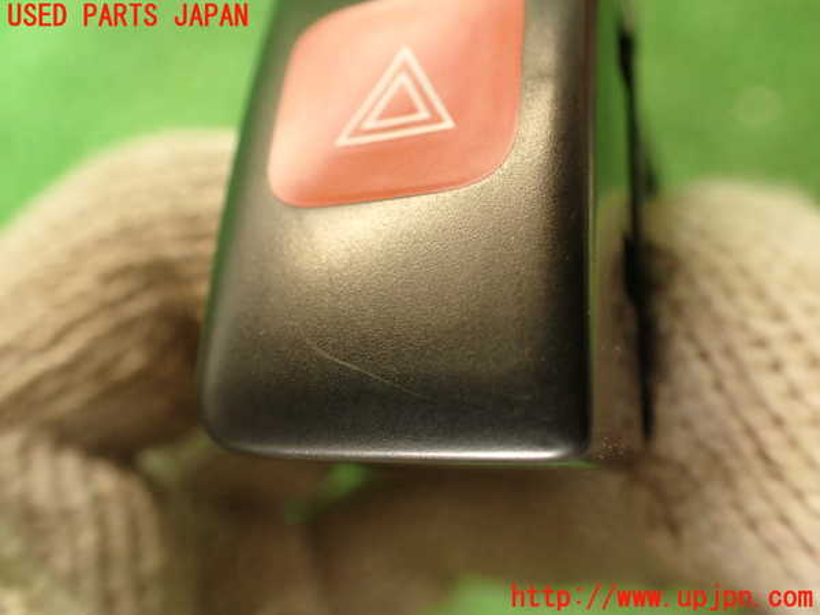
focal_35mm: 32
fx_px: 758
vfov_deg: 44.2
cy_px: 308
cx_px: 410
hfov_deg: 56.8
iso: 200
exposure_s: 1/30
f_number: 2.4
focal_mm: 5.79
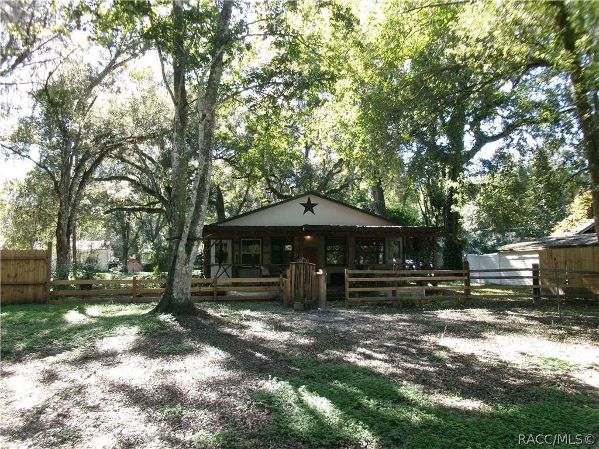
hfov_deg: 63.4
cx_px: 300
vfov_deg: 49.7
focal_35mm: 28
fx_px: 485
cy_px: 224
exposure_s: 1/52
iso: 100
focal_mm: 5.1
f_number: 3.9
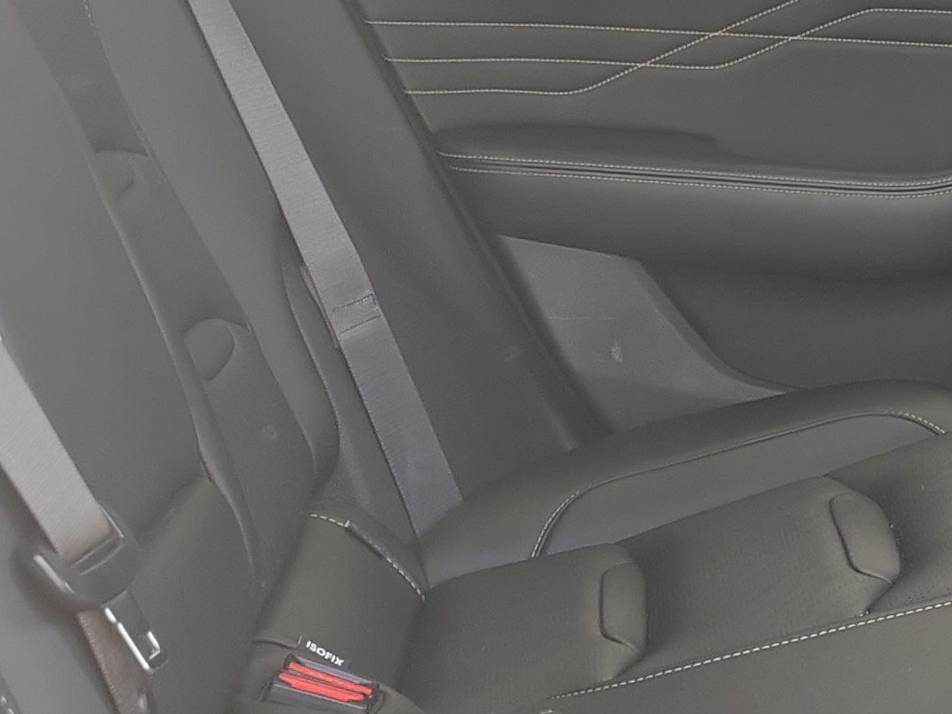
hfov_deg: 21.2
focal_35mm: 89
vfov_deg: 16.4
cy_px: 623
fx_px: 2447
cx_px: 980
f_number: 1.9
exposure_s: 1/100
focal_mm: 5.52
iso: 250
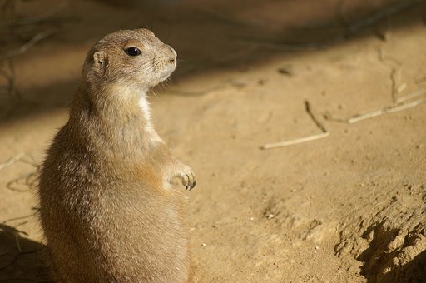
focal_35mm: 345
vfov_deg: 4.0
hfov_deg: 6.0
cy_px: 142
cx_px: 213
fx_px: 4077
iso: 100
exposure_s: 1/640
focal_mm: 230
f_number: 5.6
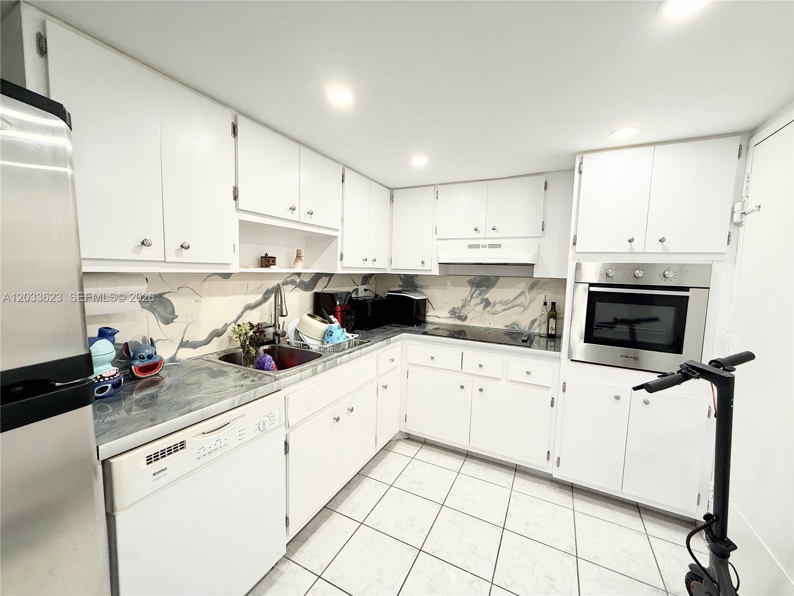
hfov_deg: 102.1
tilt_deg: -4.8
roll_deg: -1.6
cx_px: 397
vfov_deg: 85.7
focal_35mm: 14
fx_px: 321
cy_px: 298
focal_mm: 2.22
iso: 125
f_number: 2.2
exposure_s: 1/120
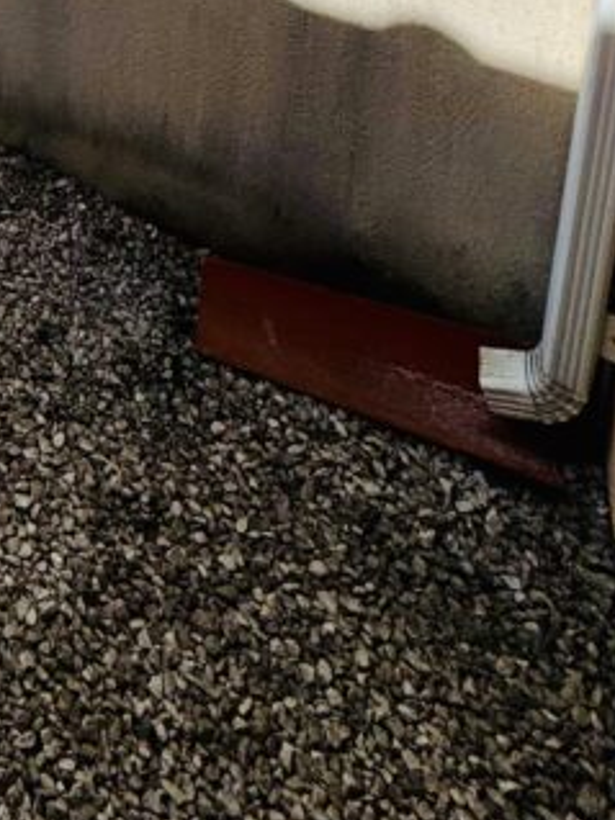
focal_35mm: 45
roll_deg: -1.2
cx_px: -247
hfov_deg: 25.9
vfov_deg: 27.3
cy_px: -442
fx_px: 1067
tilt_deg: -8.8
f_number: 2.2
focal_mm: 2.22
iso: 50
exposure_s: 1/2985
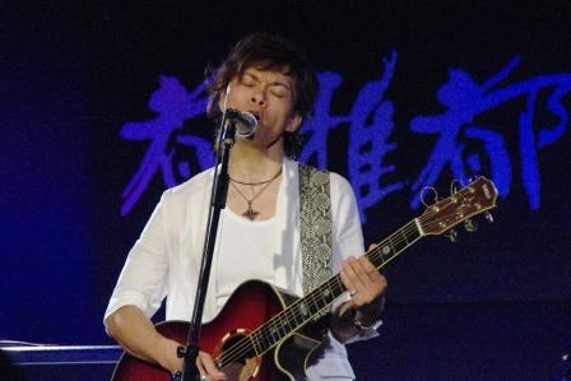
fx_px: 4760
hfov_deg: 6.9
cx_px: 286
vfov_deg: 4.6
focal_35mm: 300
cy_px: 190
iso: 12800
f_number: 6.3
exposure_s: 1/400
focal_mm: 200
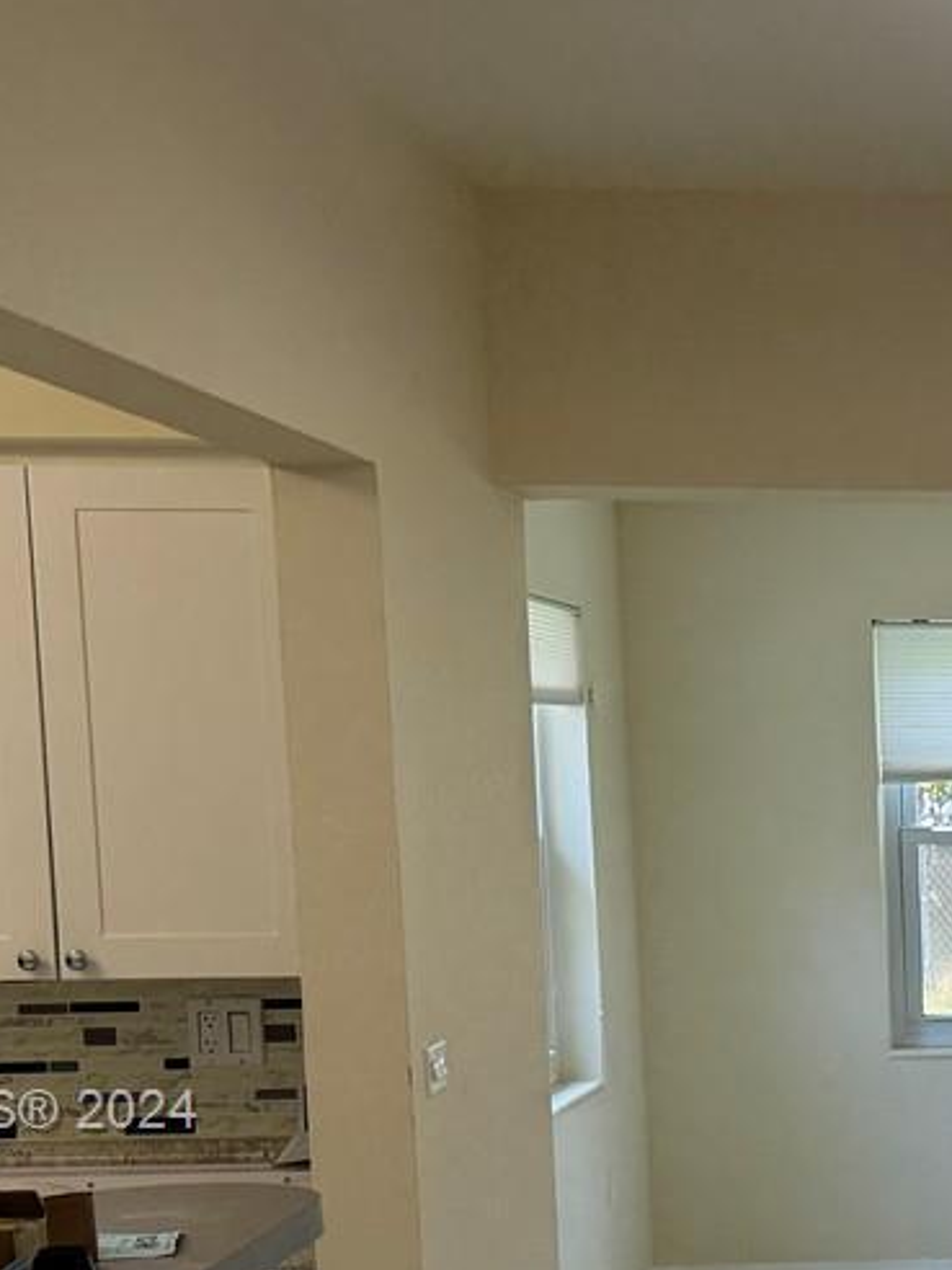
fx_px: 2860
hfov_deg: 17.1
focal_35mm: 78
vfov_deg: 24.4
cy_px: 1115
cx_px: 1437
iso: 64
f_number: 1.78
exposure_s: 1/155
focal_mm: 6.76
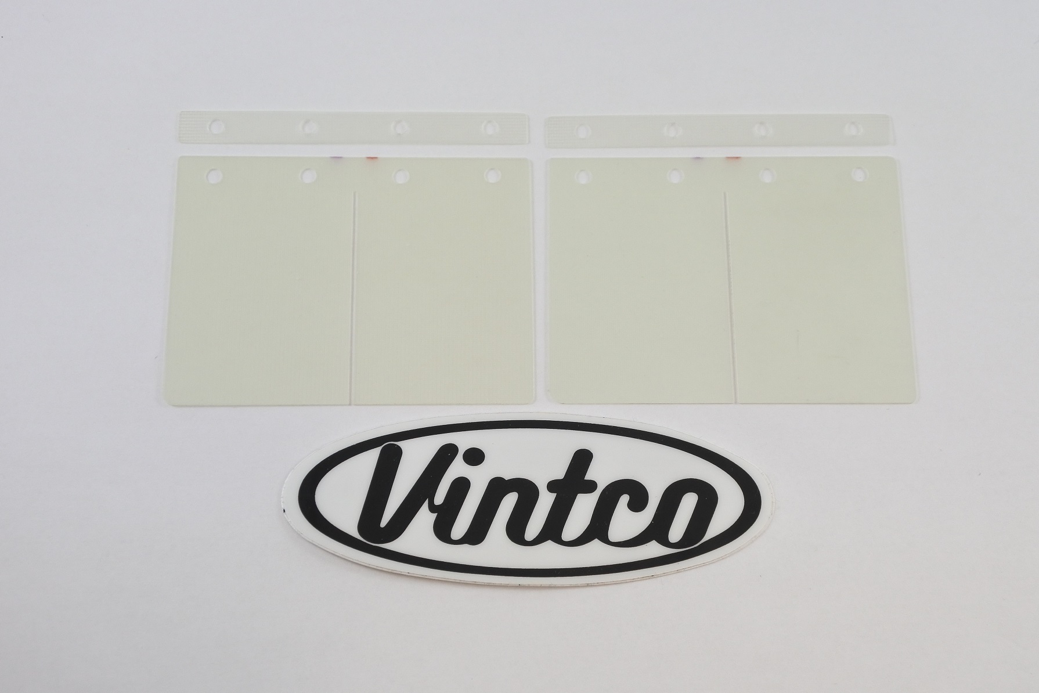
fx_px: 1328
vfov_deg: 29.3
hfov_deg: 42.7
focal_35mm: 46
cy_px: 346
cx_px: 520
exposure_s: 1/160
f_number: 4.5
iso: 400
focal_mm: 17.2
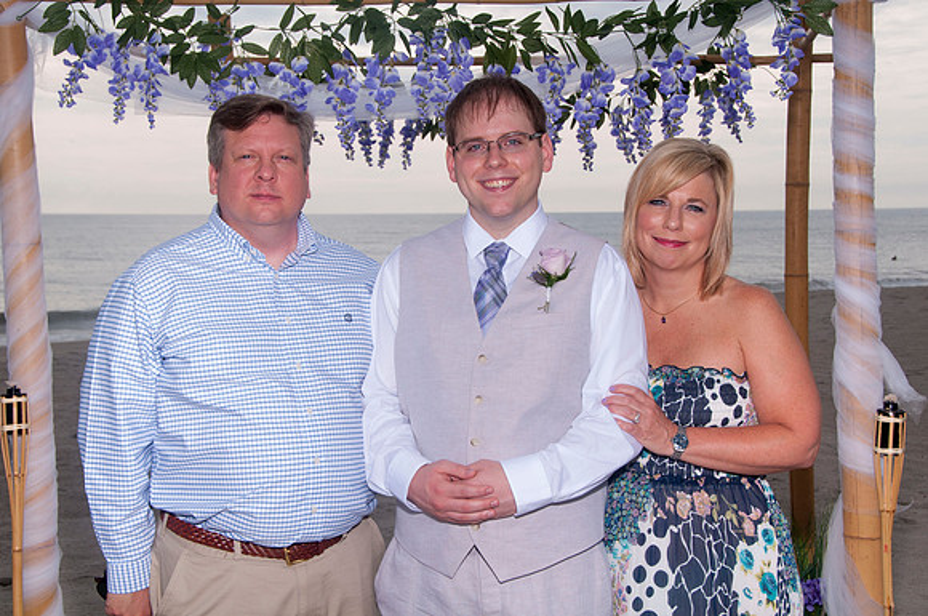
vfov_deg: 25.0
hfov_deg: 36.9
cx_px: 464
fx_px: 1390
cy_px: 308
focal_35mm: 54
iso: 100
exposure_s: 1/250
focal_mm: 36
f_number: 9
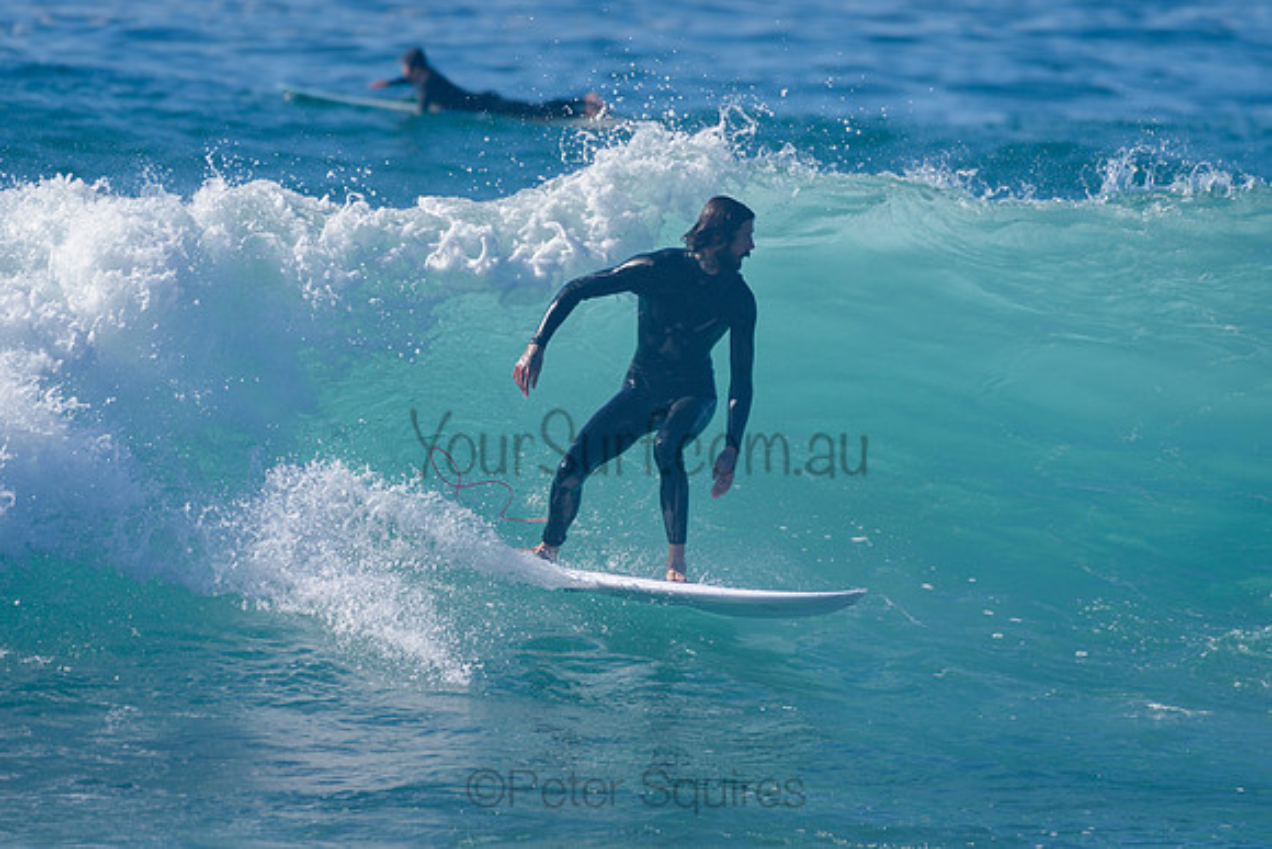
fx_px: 21656
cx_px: 628
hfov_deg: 3.4
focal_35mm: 613
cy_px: 397
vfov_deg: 2.2
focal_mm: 500
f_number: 5.6
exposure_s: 1/2000
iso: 160
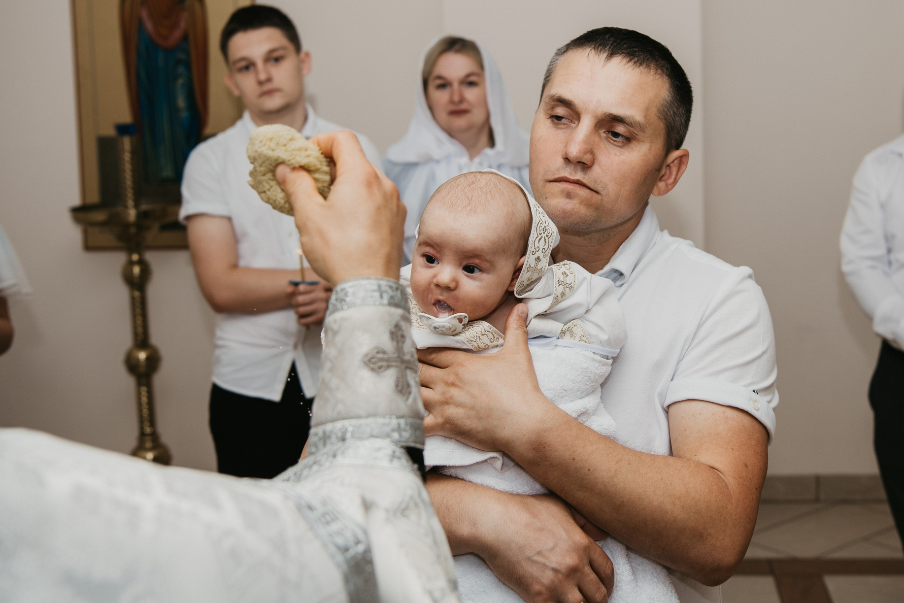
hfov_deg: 37.3
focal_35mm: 53
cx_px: 558
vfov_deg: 25.4
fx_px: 1331
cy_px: 206
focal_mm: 38
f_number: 4
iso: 160
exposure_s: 1/160
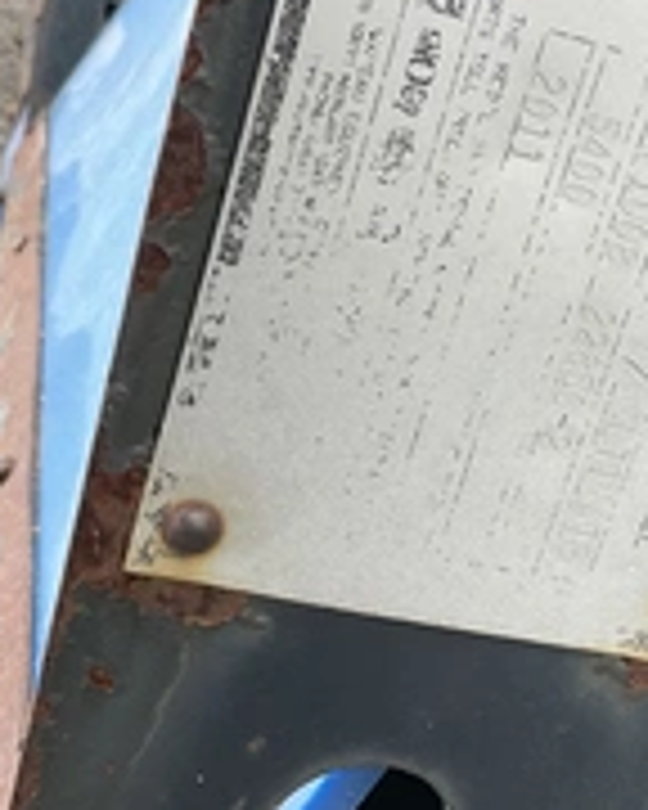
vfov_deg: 30.0
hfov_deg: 24.2
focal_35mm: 63
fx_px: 1510
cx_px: 400
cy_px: 356
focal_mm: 3
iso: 20
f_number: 1.8
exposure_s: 1/223
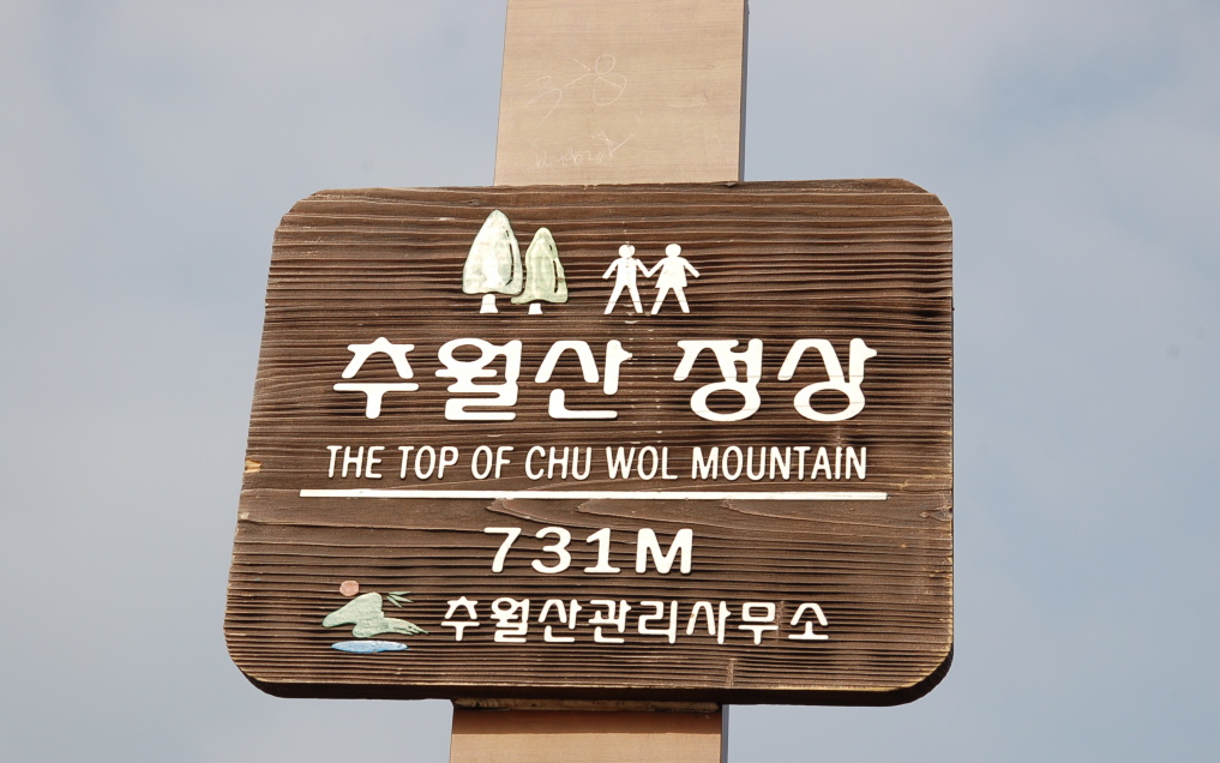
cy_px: 394
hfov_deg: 24.5
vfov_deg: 15.5
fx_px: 2810
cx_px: 611
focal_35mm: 85
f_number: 10
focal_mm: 55
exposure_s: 1/400
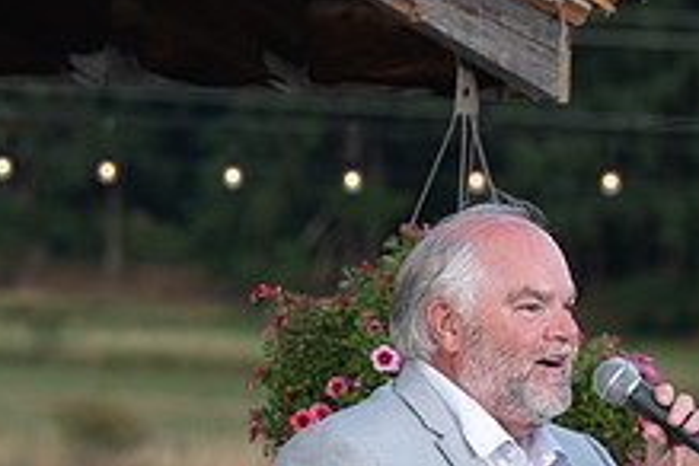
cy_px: 525
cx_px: 297
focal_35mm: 398
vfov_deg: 3.4
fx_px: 7727
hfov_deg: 5.2
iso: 320
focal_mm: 150
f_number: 6.3
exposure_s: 1/200
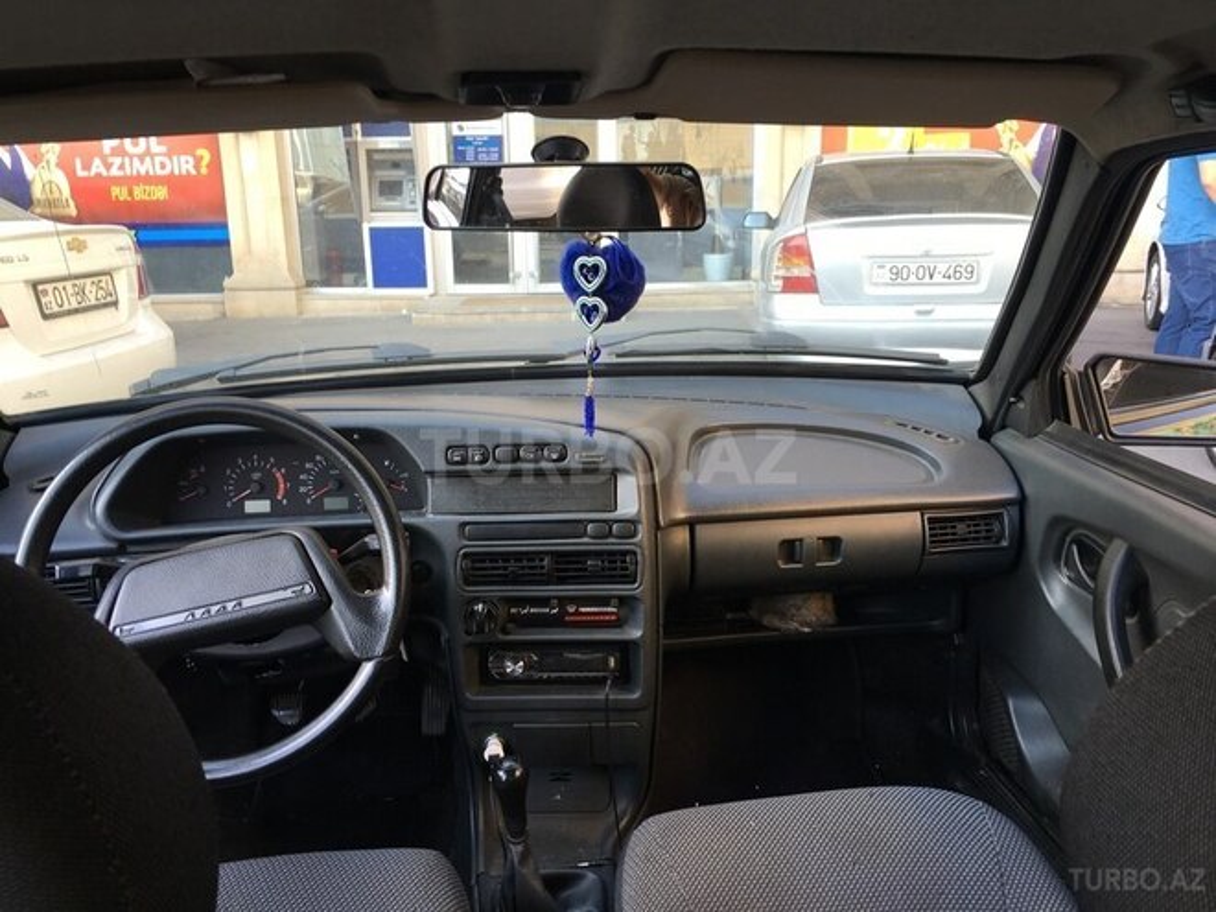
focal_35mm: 29
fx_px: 1019
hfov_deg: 61.7
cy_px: 456
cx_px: 608
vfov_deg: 48.2
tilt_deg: -13.8
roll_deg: +2.3
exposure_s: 1/50
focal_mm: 4.15
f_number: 2.2
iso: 25
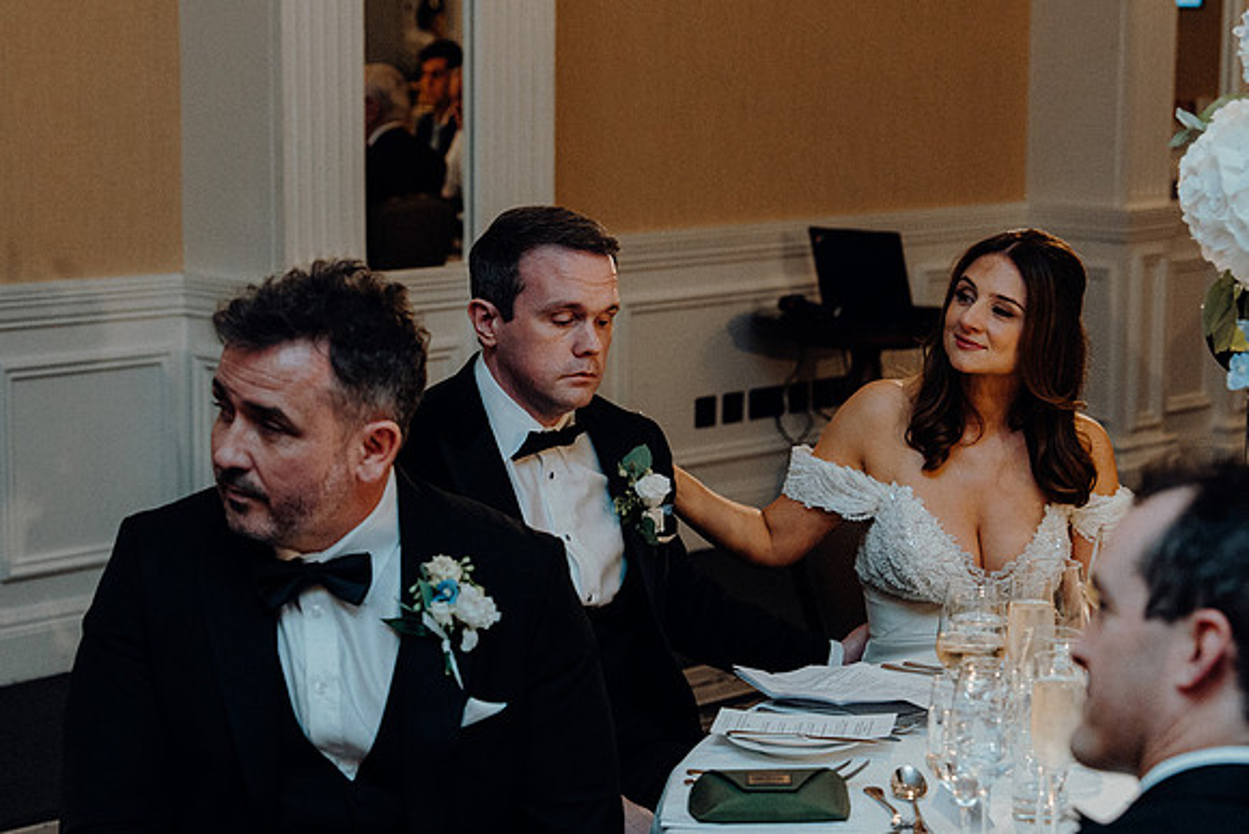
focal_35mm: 85
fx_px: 2950
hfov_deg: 23.9
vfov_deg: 16.1
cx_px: 624
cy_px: 417
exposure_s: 1/160
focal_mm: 57
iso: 2500
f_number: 3.5
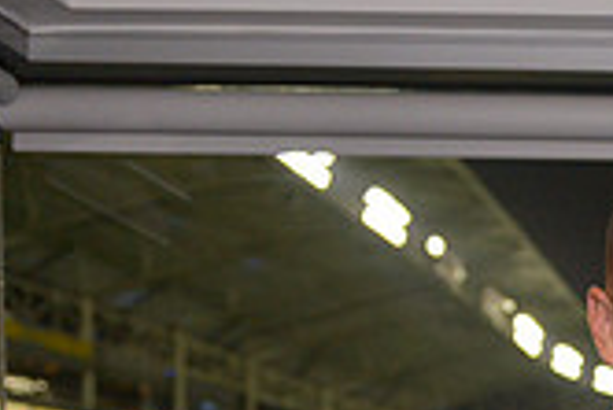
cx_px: 790
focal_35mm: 108
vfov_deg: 11.8
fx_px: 1841
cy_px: 707
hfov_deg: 17.7
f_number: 3.2
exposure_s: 1/1600
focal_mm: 31
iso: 2500
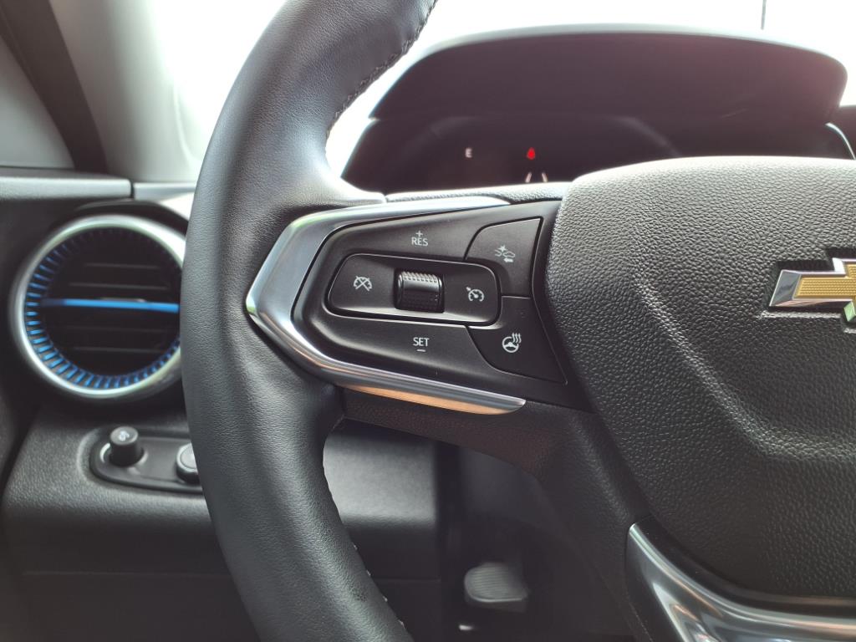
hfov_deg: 65.3
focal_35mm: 27
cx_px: 428
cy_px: 321
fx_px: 668
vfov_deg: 51.4
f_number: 1.9
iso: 40
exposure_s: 1/60.2
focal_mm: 3.58
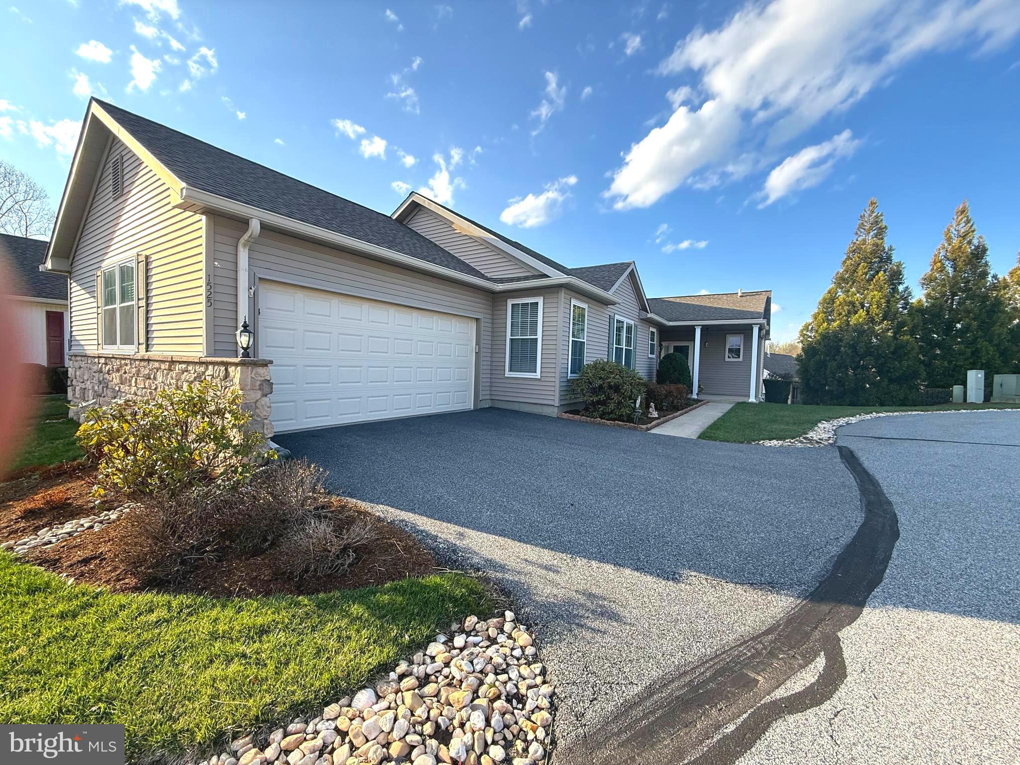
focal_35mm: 14
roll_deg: -0.5
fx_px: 413
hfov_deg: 102.1
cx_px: 510
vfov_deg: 85.7
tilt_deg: -2.0
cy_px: 382
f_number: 2.2
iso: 64
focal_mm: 2.22
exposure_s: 1/619
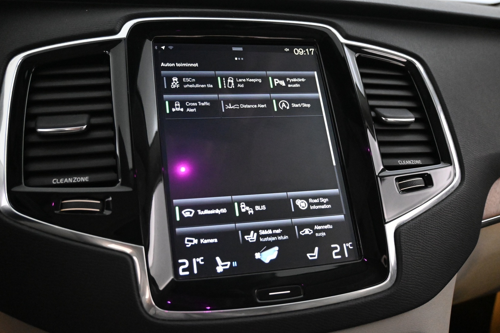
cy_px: 166
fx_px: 483
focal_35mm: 35
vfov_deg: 38.1
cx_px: 245
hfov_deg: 54.7
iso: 7200
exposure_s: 1/40
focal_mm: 22.5
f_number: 4
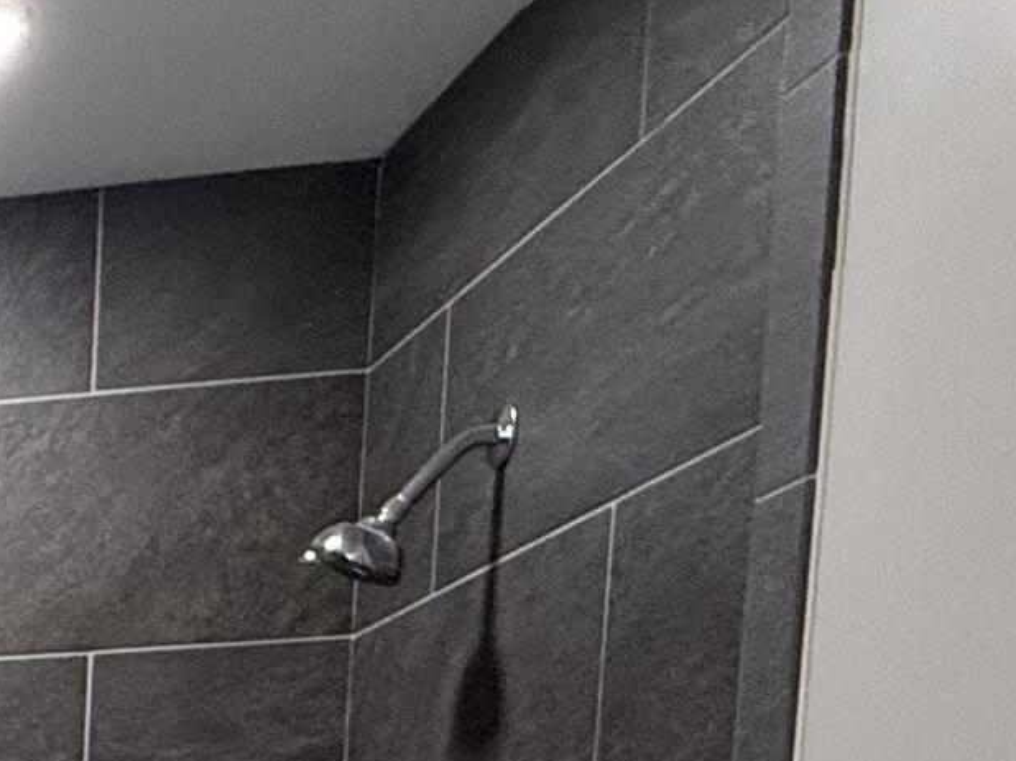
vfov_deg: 17.9
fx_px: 1995
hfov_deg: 19.5
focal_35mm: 68
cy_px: 1307
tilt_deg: -5.9
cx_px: -907
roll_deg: +1.5
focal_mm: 2.22
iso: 250
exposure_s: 1/120
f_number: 2.2
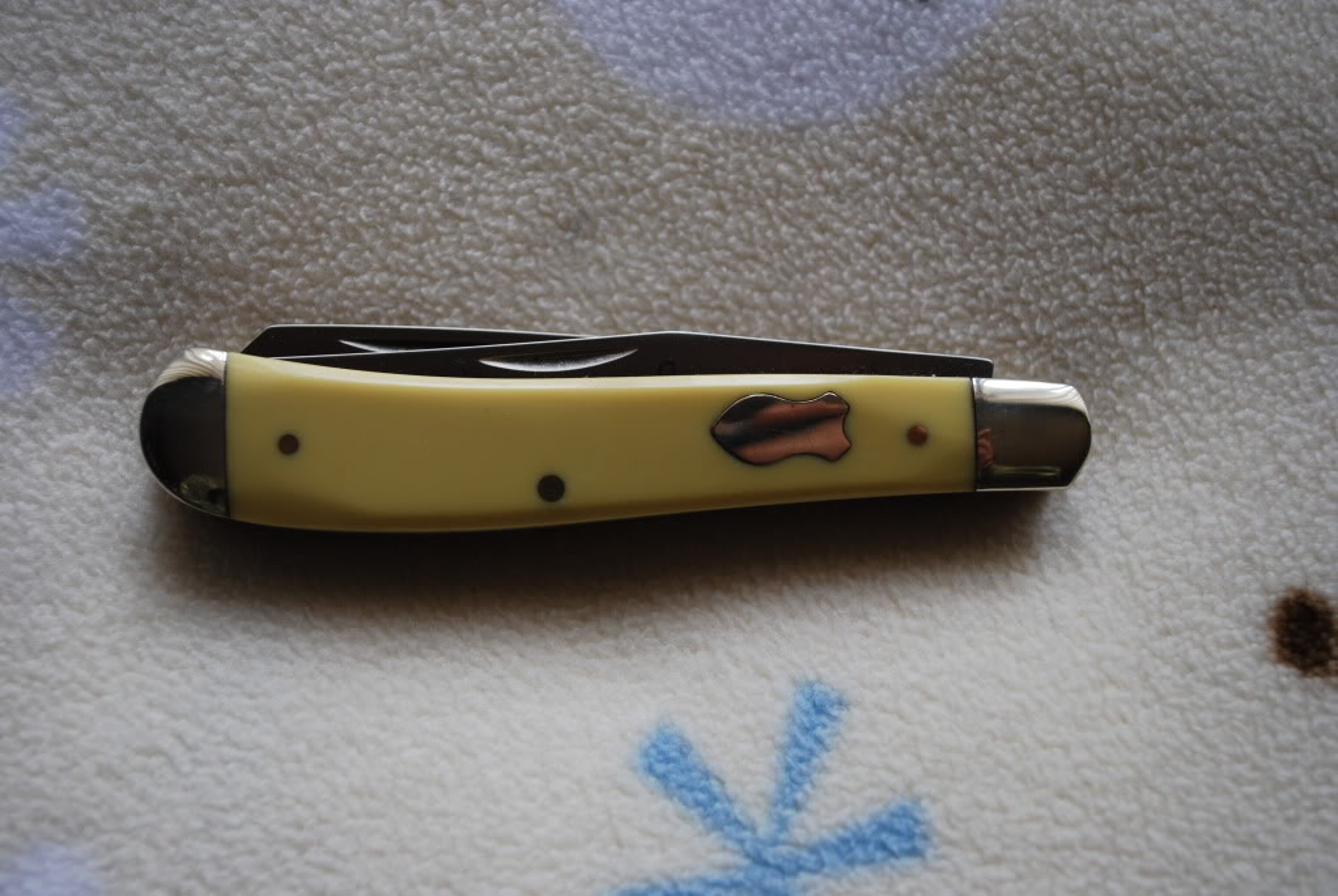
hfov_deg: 41.1
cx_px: 669
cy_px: 448
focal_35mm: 48
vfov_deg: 28.2
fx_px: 1786
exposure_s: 1/60
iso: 200
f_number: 4.8
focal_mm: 32
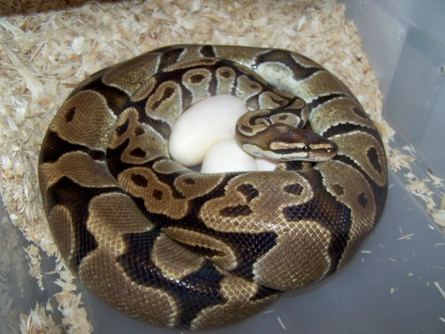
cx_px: 222
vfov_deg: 37.7
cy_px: 167
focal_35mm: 38
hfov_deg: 49.0
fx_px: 489
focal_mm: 6.3
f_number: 2.8
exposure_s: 1/2
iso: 80
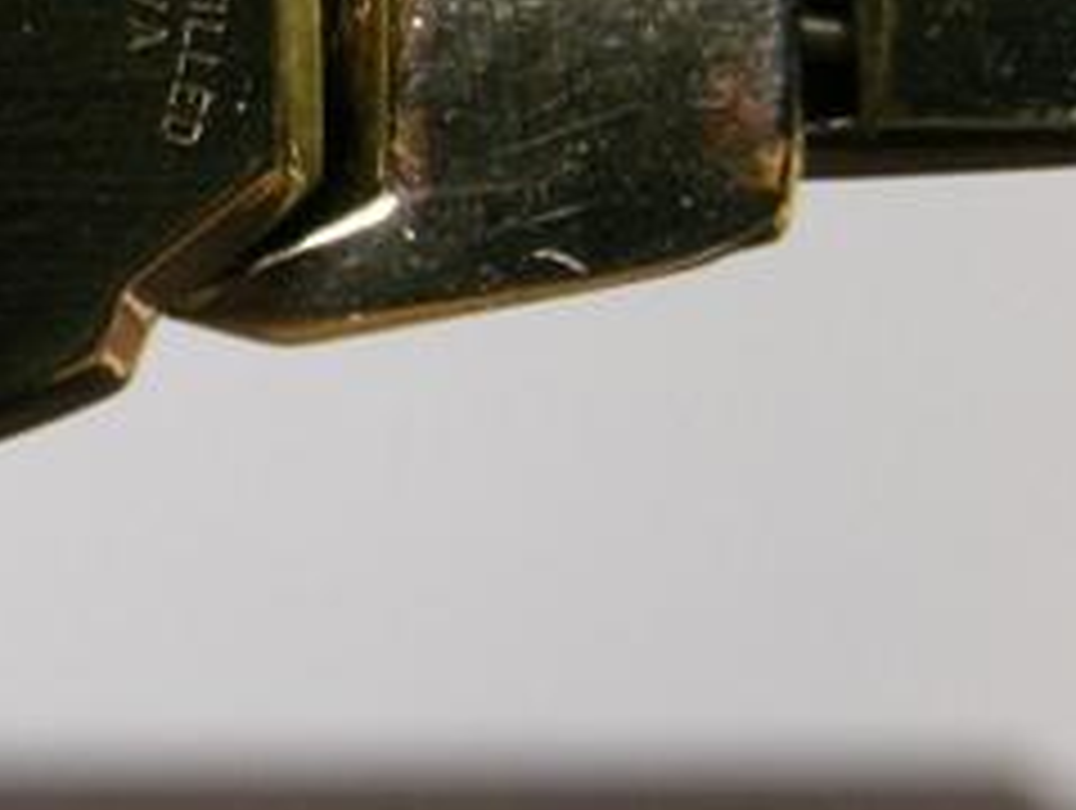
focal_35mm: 123
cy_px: 104
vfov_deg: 12.0
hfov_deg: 15.3
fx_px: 3829
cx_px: -306
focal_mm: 9.5
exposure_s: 1/3.6
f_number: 5.9
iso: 200
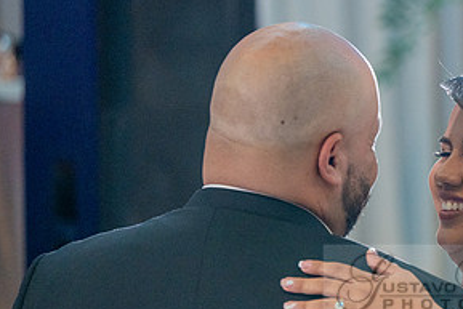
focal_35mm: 326
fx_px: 4195
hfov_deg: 6.3
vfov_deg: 4.2
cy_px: 246
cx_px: 518
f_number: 3.2
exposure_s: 1/200
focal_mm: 145
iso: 1600
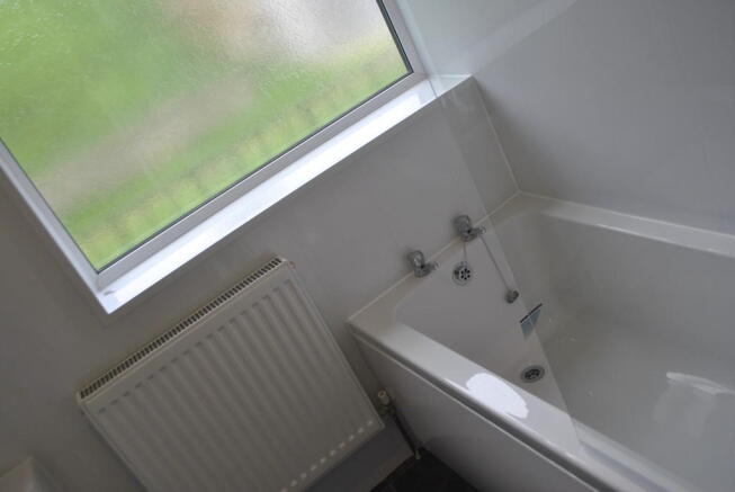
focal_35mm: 33
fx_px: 674
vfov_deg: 40.1
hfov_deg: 57.2
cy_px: 246
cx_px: 368
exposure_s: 1/100
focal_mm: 22
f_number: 5.6
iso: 200
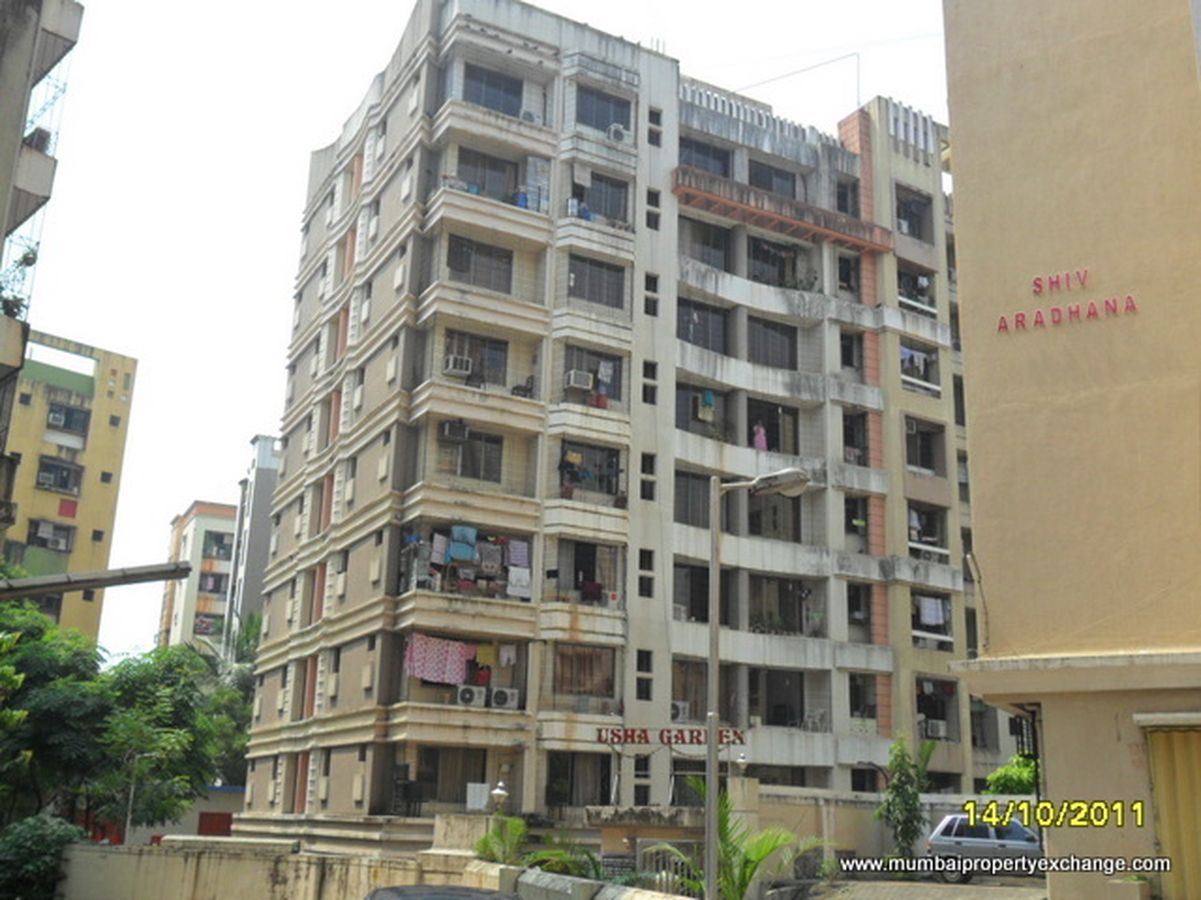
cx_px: 600
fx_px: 1284
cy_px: 450
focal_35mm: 37
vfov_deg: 38.7
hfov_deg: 50.1
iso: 100
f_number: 4
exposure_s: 1/500
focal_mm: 6.6
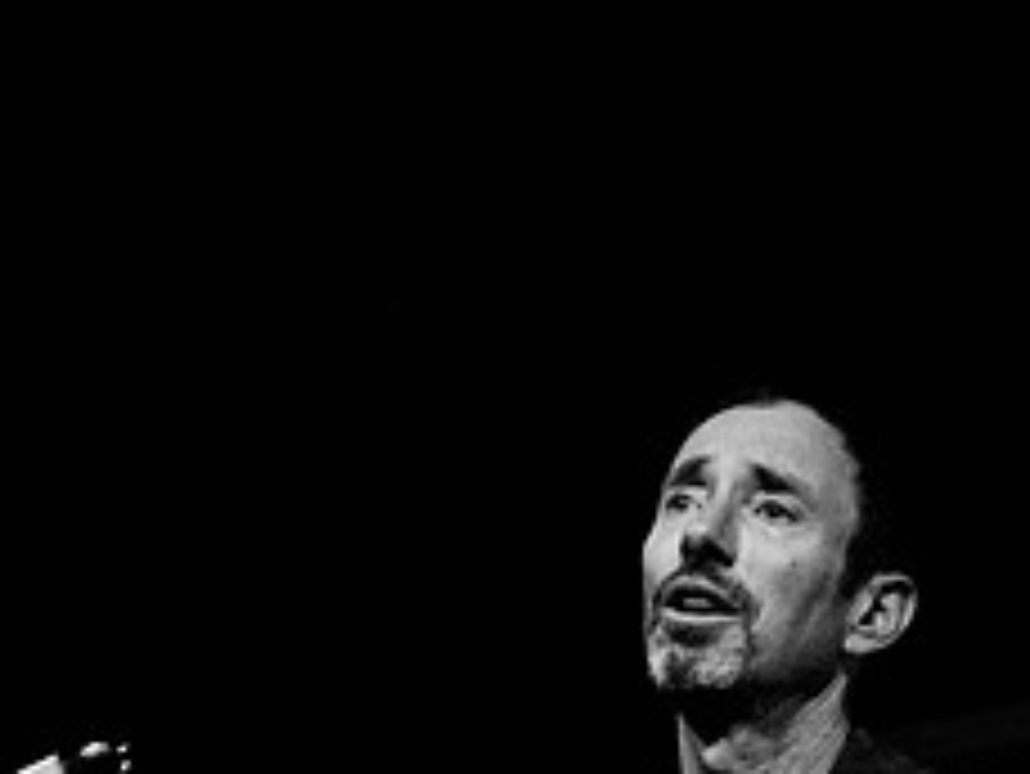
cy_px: 832
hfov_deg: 14.5
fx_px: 4049
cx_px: 519
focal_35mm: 136
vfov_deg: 10.8
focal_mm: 48
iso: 800
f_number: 2.8
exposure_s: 1/100
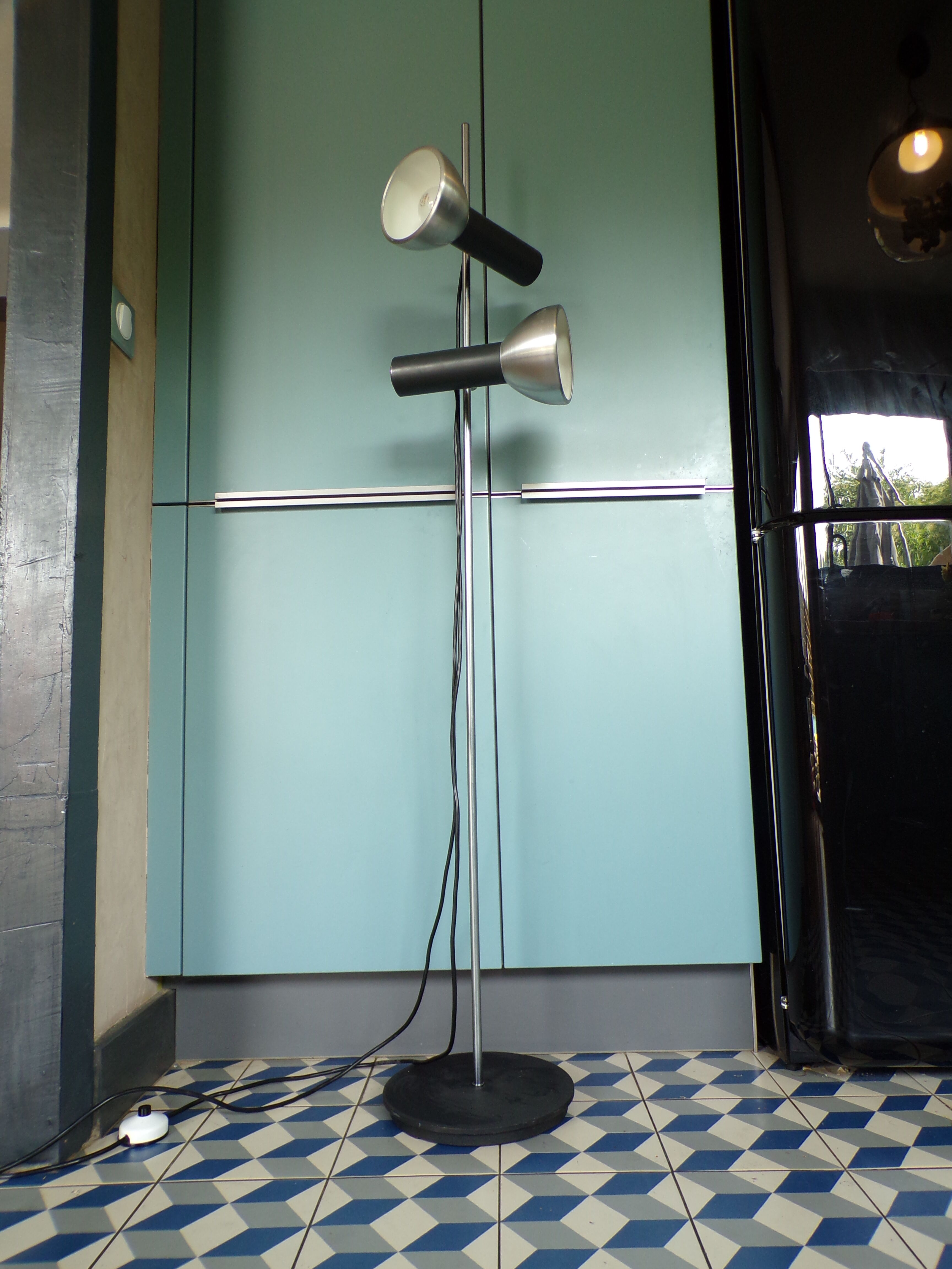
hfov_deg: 56.8
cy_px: 634
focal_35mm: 24
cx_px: 476
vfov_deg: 71.6
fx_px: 880
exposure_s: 1/34
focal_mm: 4.3
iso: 115
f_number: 3
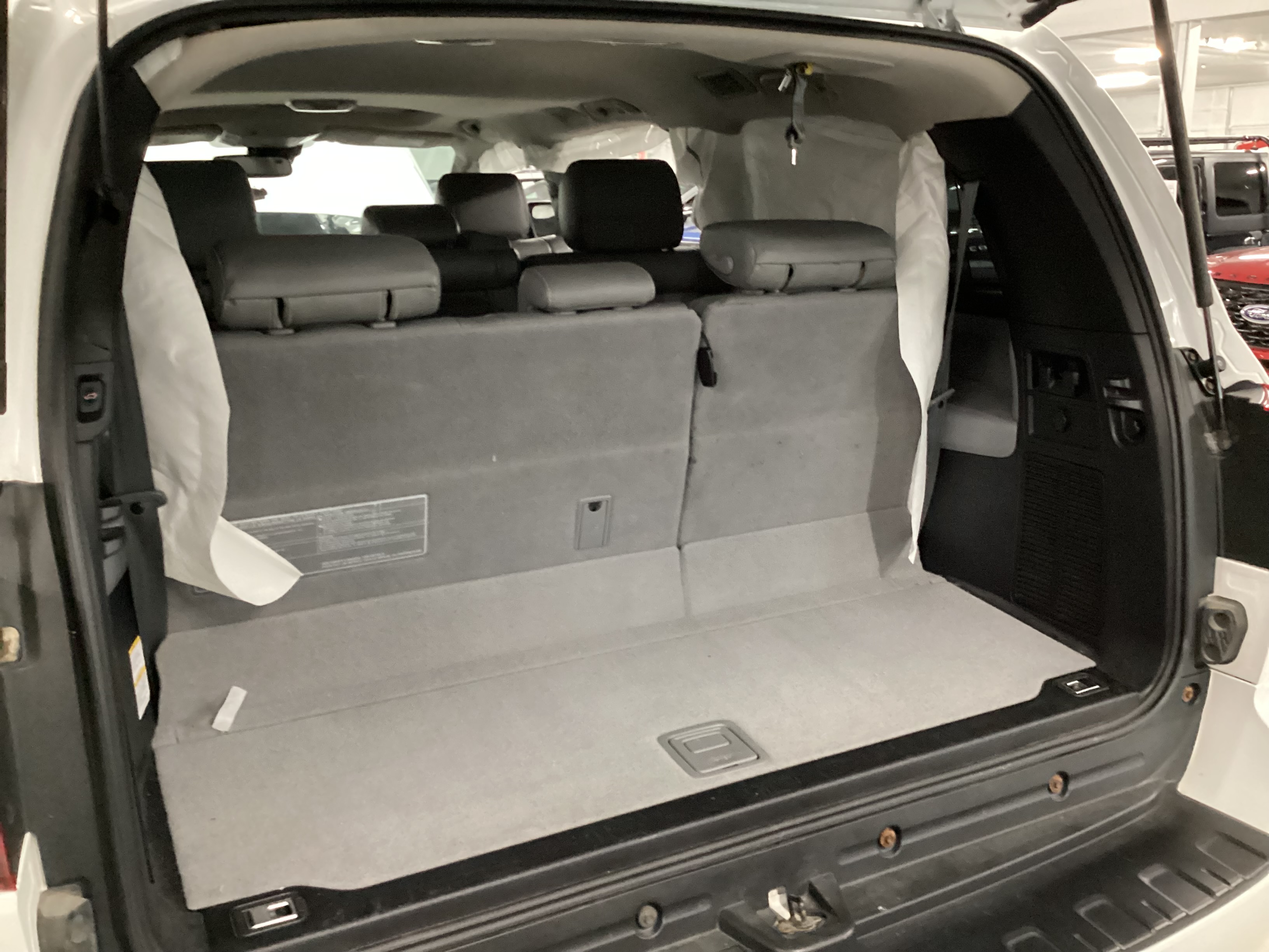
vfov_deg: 45.4
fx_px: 1136
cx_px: 634
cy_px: 476
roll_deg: +0.6
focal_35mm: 31
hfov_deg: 58.4
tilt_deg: -15.5
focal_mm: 3.3
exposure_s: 1/25
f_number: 2.4
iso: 640
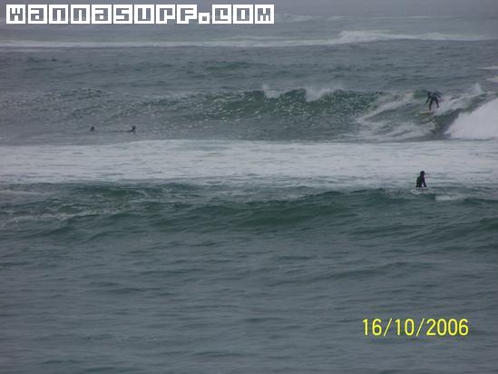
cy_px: 187
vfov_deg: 3.9
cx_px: 249
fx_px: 5468
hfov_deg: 5.2
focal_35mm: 380
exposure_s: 1/750
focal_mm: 63
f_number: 7.1
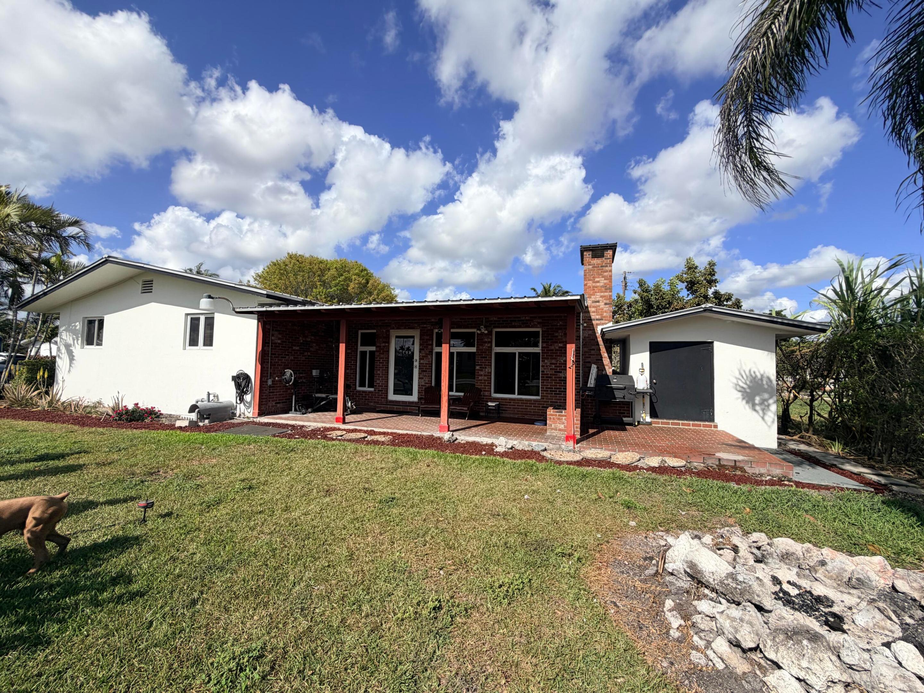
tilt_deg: +2.5
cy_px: 346
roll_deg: -1.8
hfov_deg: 102.1
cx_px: 462
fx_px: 374
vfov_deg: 85.7
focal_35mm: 14
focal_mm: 2.22
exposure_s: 1/1235
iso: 20
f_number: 2.2
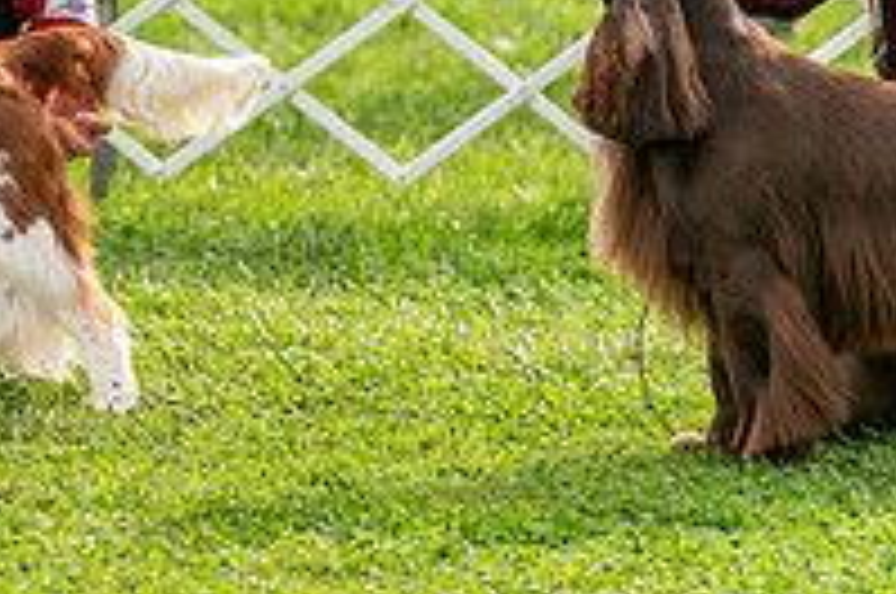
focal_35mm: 584
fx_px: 14512
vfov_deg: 2.3
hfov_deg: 3.5
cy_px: -187
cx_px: -284
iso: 250
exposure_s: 1/1250
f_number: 3.5
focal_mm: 200
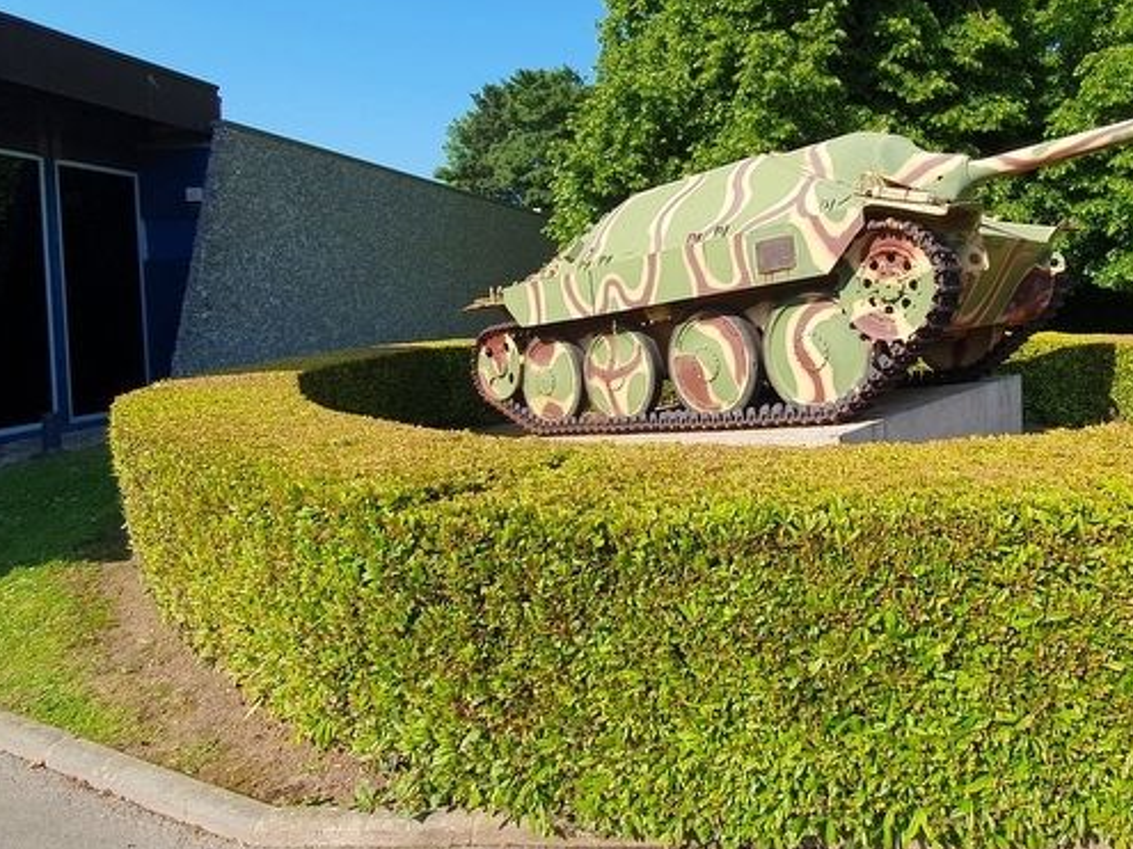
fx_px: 687
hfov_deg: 75.9
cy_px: 295
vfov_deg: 62.1
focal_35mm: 21
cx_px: 778
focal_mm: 1.8
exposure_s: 1/814
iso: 50
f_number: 2.2
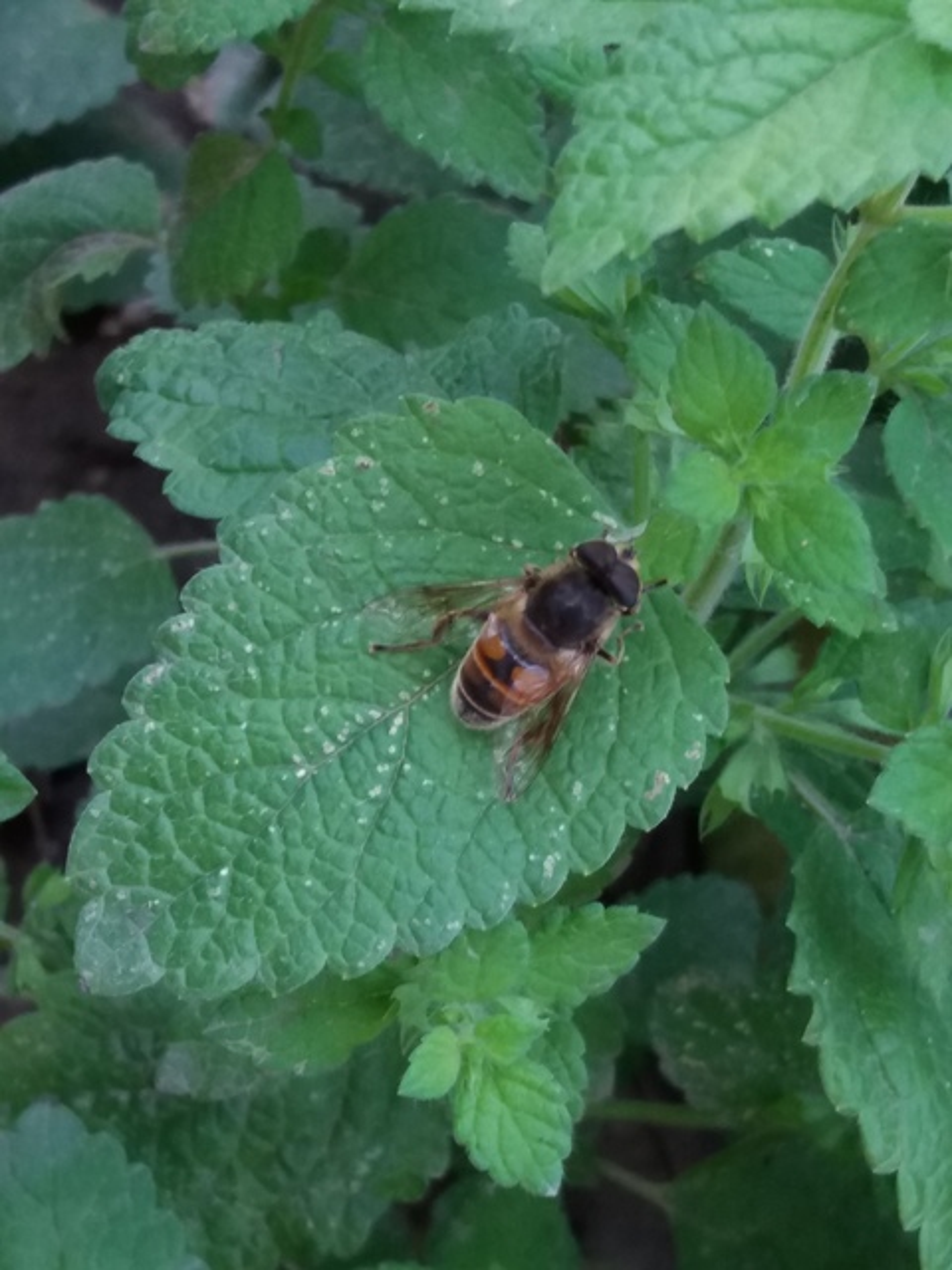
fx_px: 1027
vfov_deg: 63.4
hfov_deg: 49.7
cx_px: 476
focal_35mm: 28
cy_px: 635
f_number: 1.9
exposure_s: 1/114
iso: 64
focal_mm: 3.7
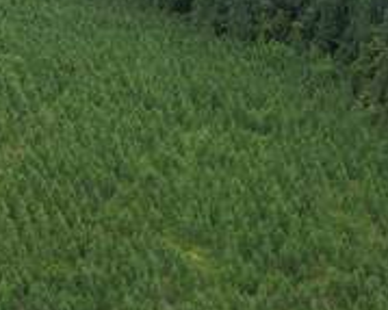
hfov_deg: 12.7
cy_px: 168
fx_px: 1699
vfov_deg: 10.4
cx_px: -80
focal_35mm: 148
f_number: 2.8
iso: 100
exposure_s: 1/725
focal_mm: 8.38
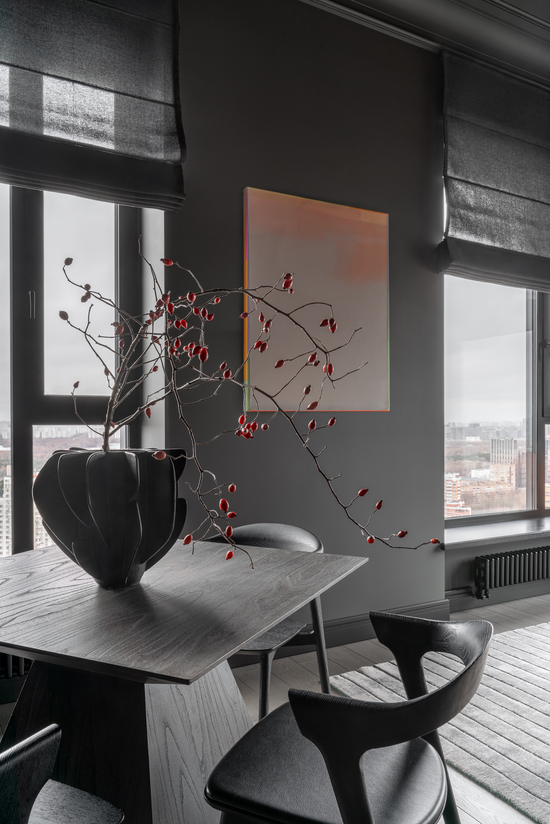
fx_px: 619
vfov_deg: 67.4
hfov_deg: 47.9
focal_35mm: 27
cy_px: 412
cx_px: 275
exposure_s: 1/15
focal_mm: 27
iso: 250
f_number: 11
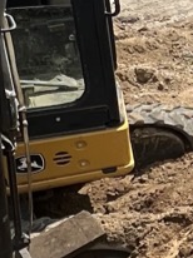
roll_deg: -0.8
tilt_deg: -22.3
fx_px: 760
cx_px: 708
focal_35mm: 102
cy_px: 86
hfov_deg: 8.8
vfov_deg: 19.2
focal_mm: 1.57
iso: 32
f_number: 1.8
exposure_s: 1/1233
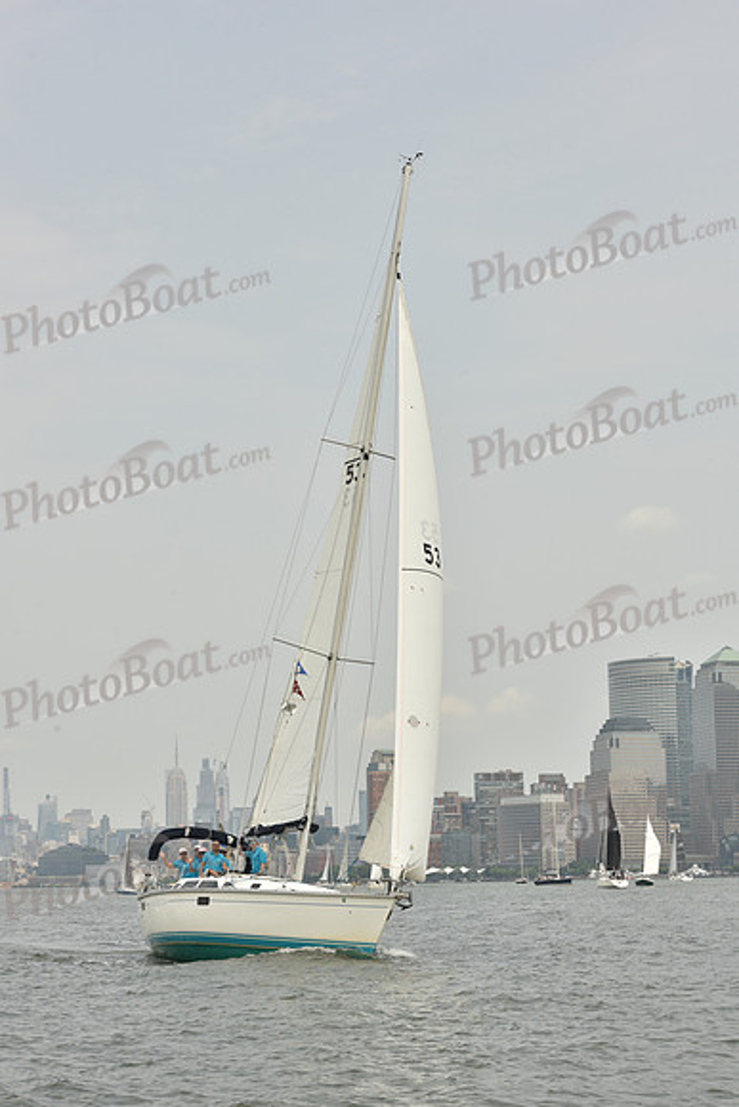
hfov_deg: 18.2
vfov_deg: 27.0
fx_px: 2308
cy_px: 554
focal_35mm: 75
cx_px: 370
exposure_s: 1/640
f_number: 11
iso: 250
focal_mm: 75
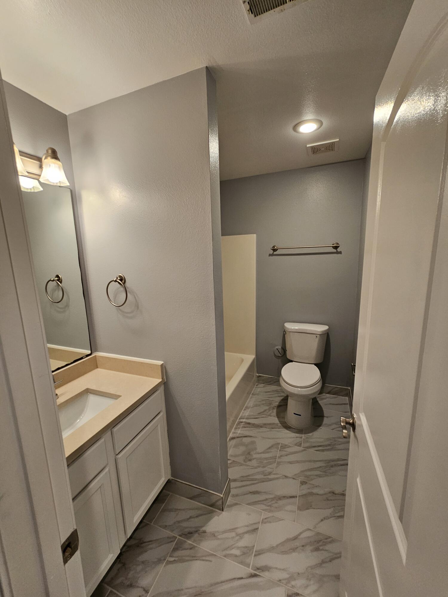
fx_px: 224
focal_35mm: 13
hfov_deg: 89.9
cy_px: 298
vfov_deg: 106.2
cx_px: 224
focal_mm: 2.2
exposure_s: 1/60
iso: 160
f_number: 2.2
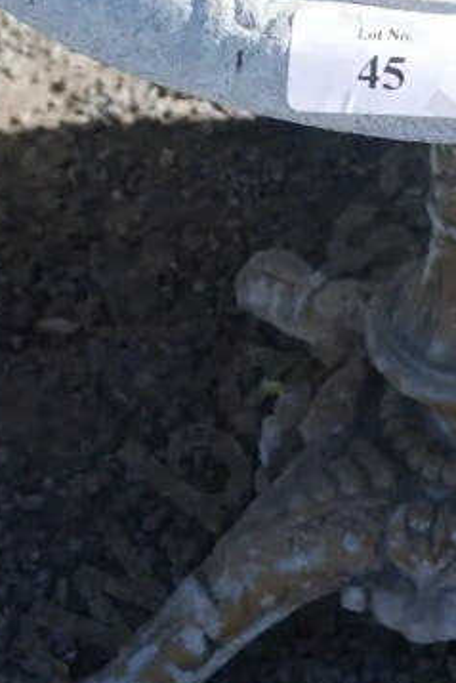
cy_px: 86
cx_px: 491
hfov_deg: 11.4
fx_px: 2259
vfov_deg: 17.0
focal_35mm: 119
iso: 200
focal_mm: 20
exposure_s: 1/320
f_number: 7.1
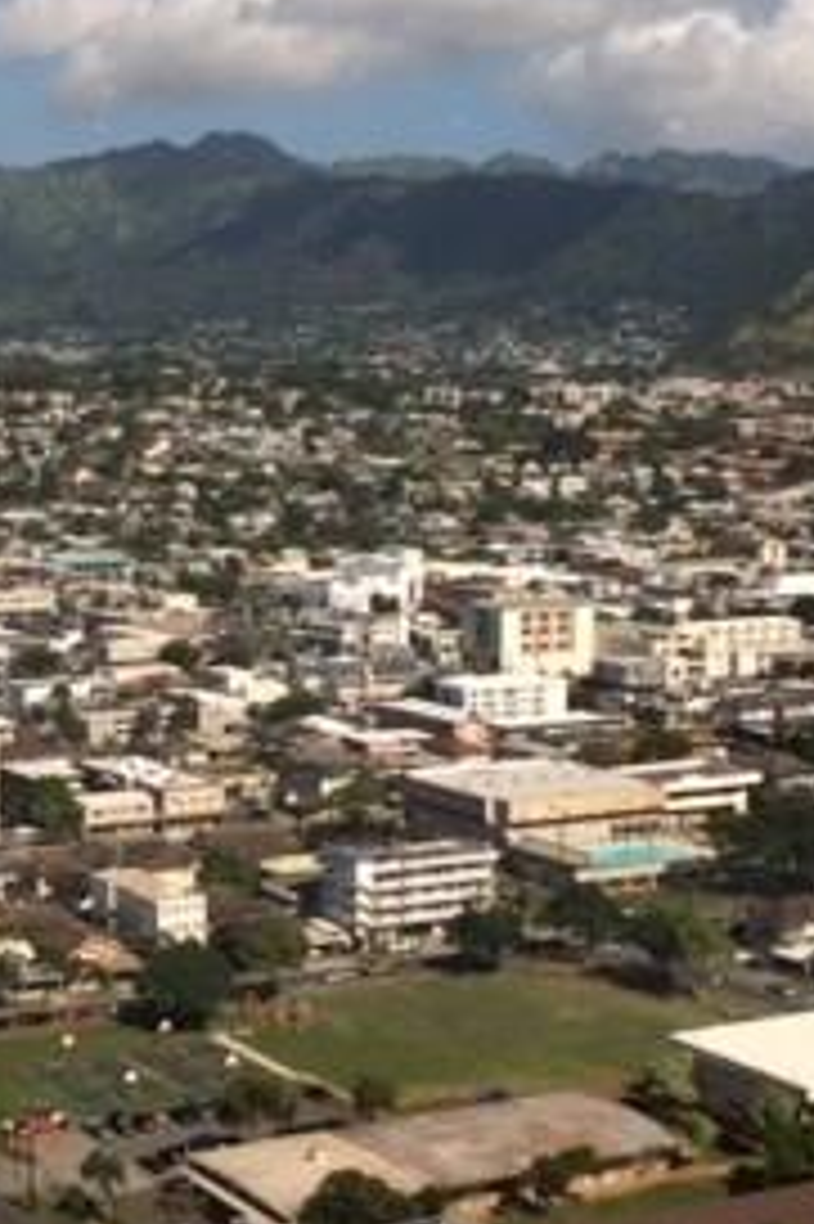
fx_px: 2411
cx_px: 189
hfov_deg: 19.0
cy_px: 486
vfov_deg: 28.4
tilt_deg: -2.5
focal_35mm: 71
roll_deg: +0.0
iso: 32
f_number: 2.2
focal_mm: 4.15
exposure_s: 1/488
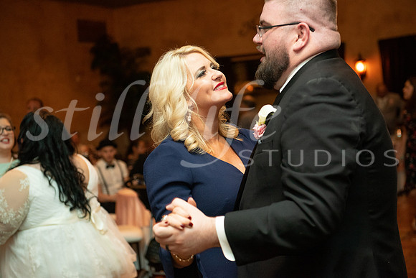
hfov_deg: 32.4
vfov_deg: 21.9
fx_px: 717
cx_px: 208
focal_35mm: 62
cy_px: 139
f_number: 3.2
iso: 3200
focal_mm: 62
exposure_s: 1/125
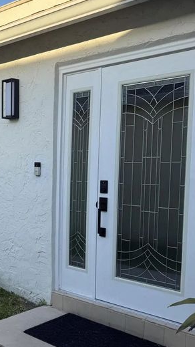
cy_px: 198
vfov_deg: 47.2
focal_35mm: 43
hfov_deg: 25.7
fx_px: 395
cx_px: -18
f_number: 1.78
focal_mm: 6.76
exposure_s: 1/1292
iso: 80
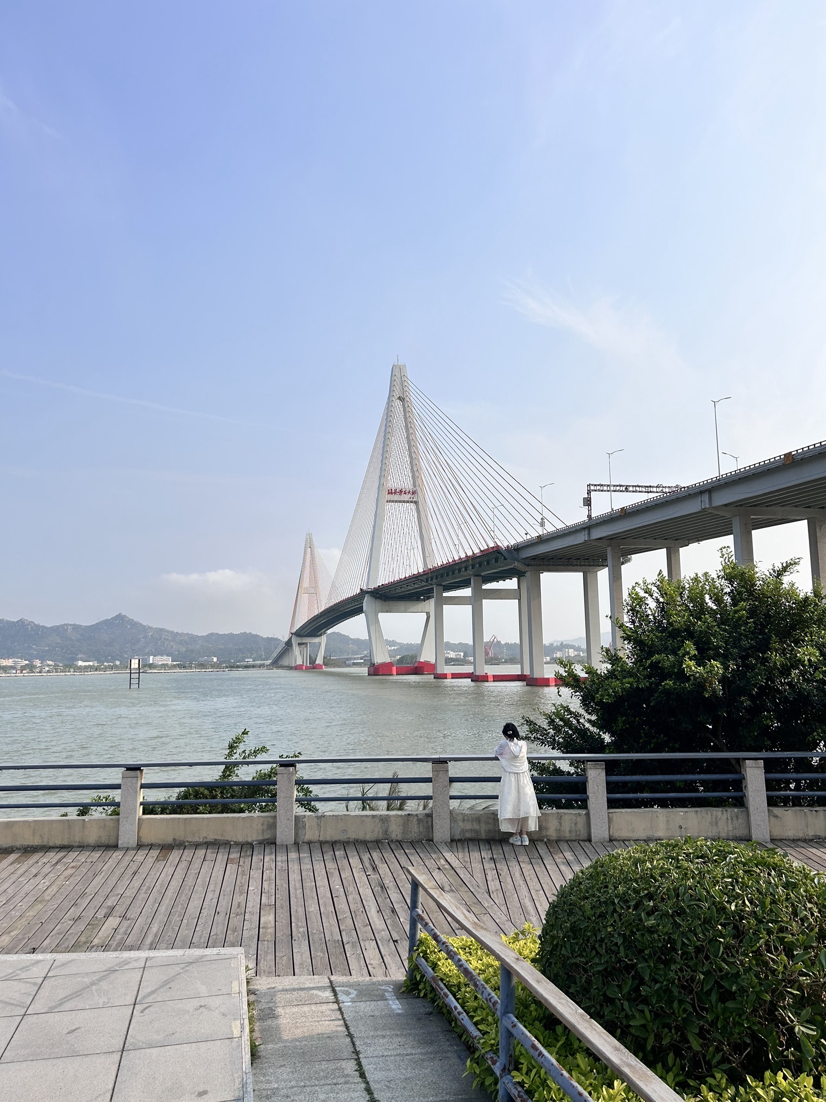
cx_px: 413
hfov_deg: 53.1
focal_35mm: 26
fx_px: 827
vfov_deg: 67.3
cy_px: 551
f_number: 1.5
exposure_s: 1/5076
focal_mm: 5.7
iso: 50
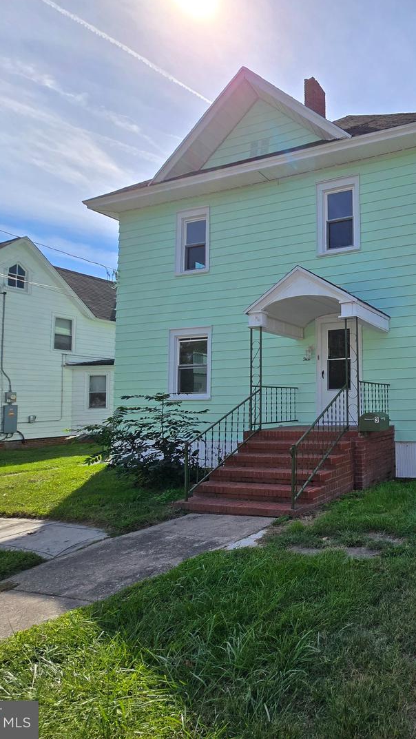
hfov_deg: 48.4
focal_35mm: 19
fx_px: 372
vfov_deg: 89.6
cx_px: 413
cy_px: 368
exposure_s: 1/3203
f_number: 2.2
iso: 50
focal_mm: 2.2
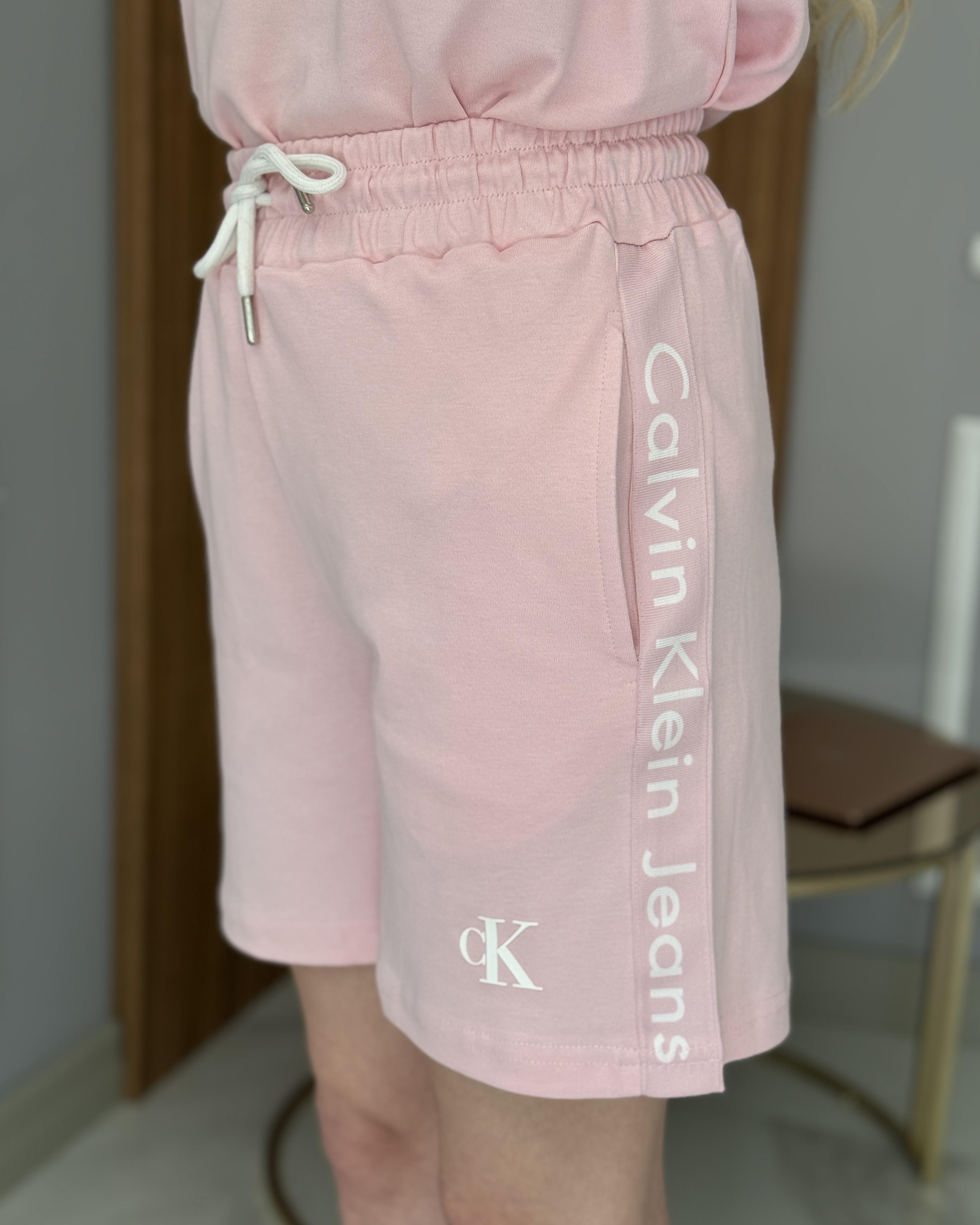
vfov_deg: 36.7
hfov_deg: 29.7
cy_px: 606
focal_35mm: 51
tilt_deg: -11.1
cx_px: 495
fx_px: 1849
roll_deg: -2.8
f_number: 1.78
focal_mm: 6.76
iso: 64
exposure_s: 1/242
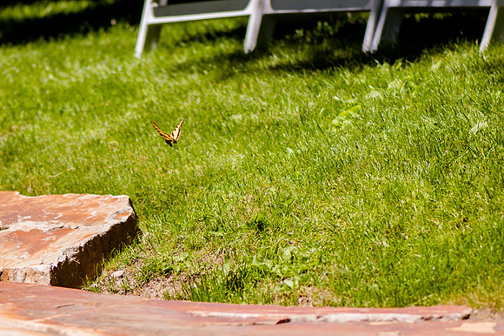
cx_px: 236
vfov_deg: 5.7
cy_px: 327
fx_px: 3377
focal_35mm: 241
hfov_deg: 8.5
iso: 125
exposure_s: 1/1600
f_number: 3.5
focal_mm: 105
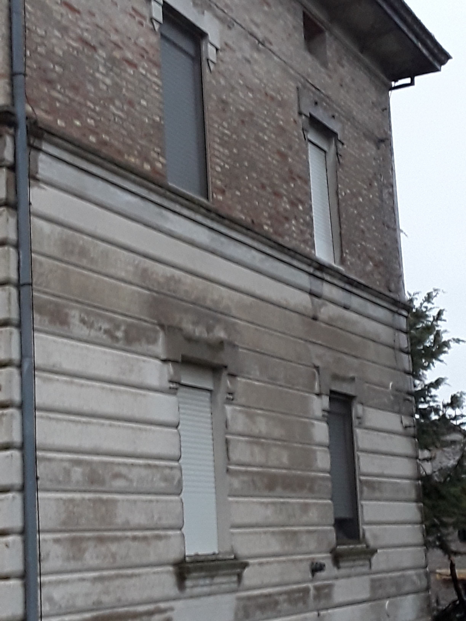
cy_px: 310
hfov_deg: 51.4
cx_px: 233
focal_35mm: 27
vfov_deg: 65.3
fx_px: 485
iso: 125
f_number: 1.9
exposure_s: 1/33
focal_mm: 2.91
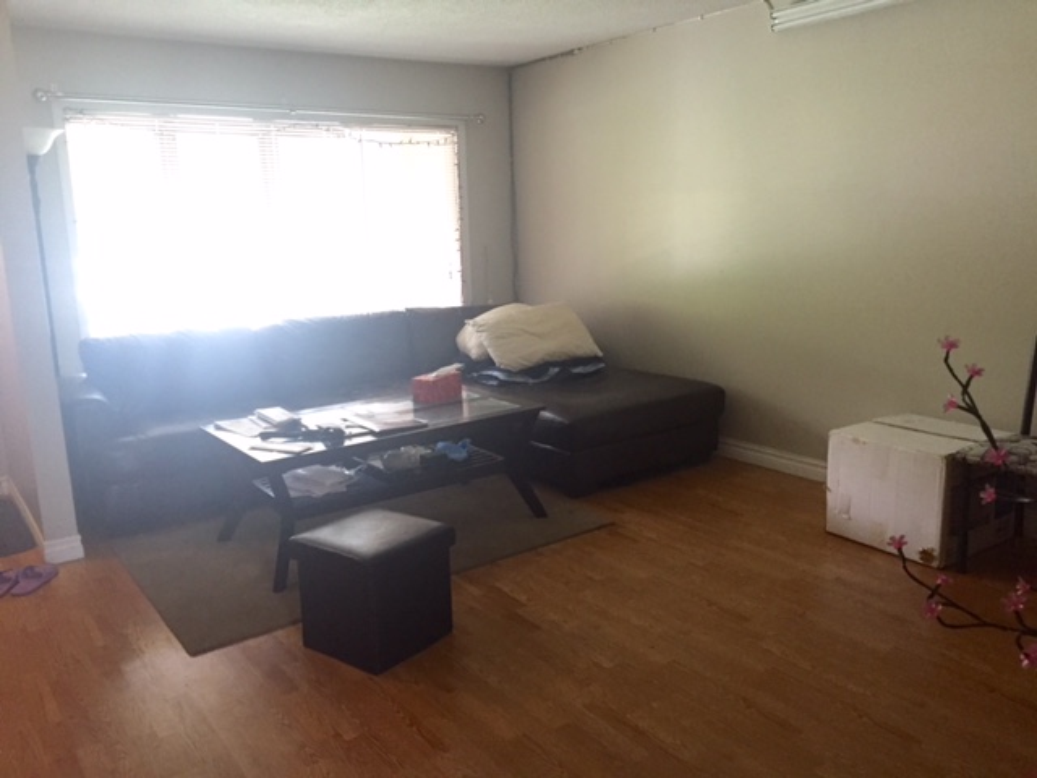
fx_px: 869
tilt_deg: -10.8
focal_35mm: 29
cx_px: 518
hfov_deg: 61.7
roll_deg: +1.0
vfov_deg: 48.2
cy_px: 389
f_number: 2.2
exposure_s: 1/30
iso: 200
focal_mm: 4.15
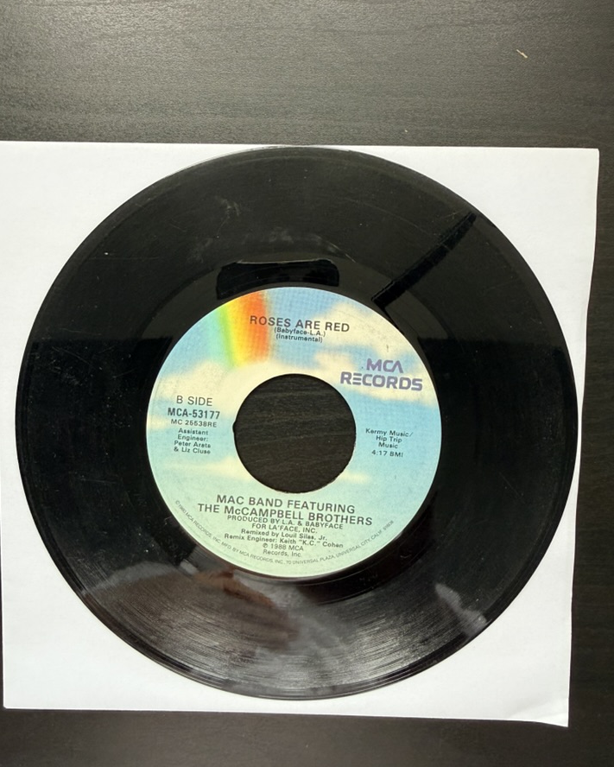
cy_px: 401
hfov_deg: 53.2
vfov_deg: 64.0
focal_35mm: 27
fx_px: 613
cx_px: 303
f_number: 2.2
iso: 125
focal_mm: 2.22
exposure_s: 1/99
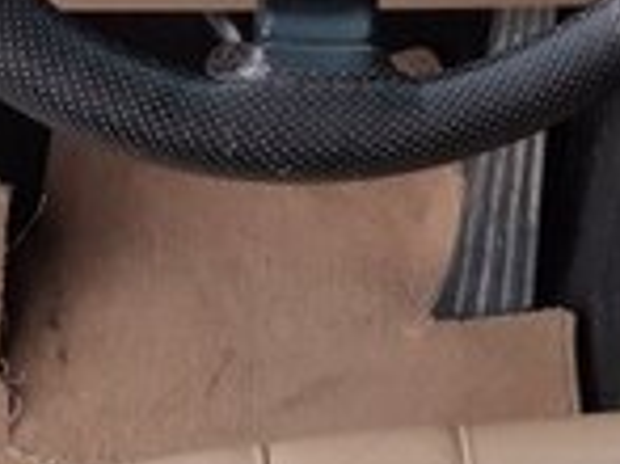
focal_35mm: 117
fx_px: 2094
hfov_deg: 14.5
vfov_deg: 11.3
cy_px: -487
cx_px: 1156
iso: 40
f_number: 1.7
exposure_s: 1/100
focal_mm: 3.93
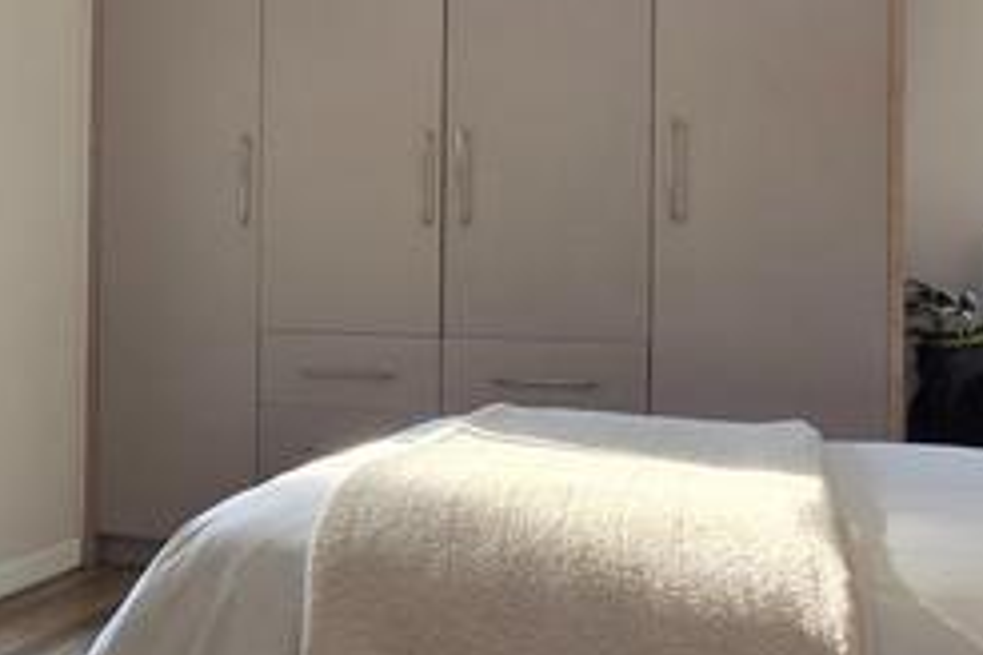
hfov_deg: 42.1
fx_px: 1201
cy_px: 284
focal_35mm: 44
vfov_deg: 30.5
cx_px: 168
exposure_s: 1/100
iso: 40
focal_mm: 2.2
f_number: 1.9
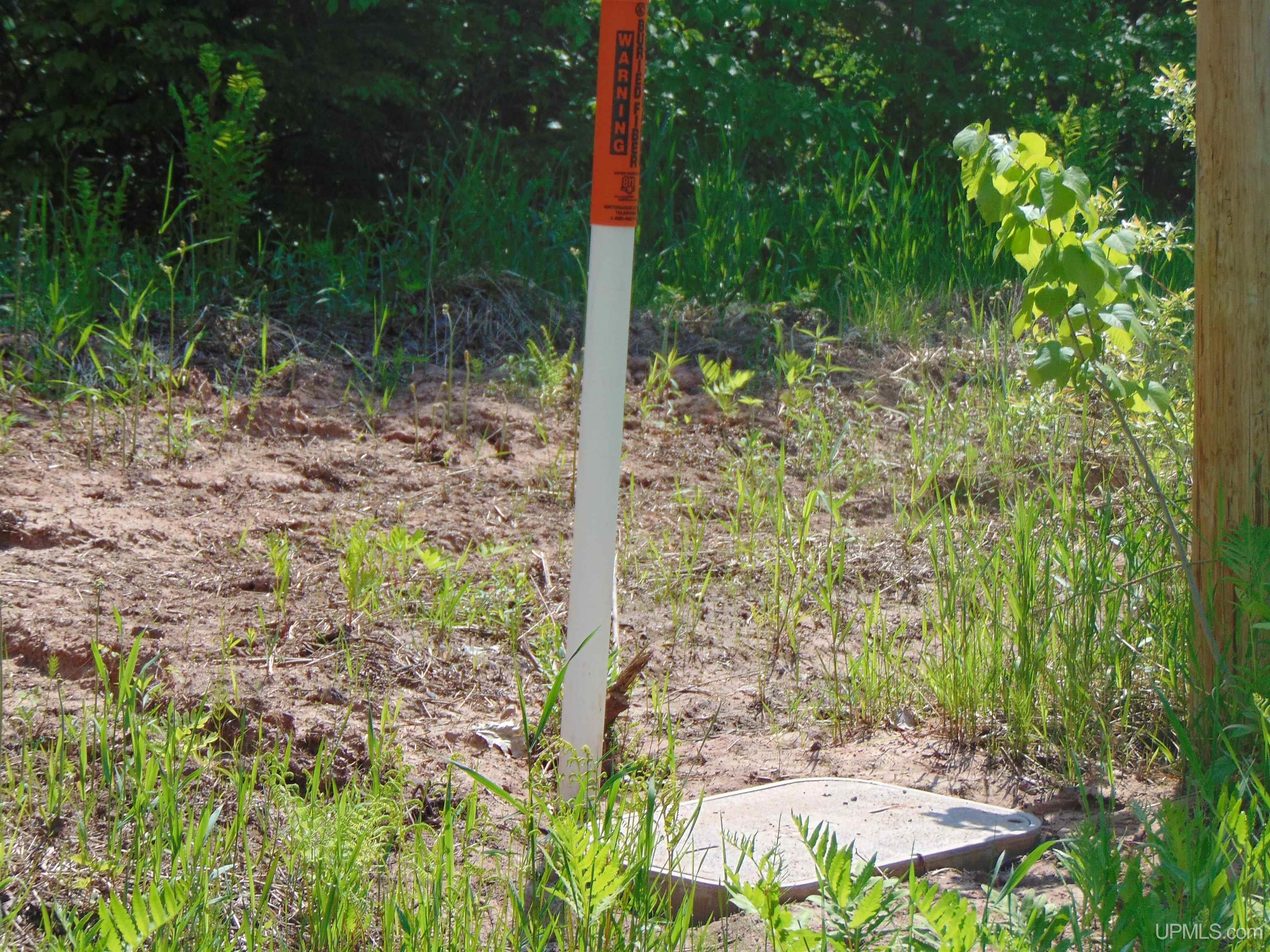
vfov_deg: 11.1
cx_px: 635
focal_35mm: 133
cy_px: 476
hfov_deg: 14.8
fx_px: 4880
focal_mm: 23.9
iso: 80
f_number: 4
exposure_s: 1/500
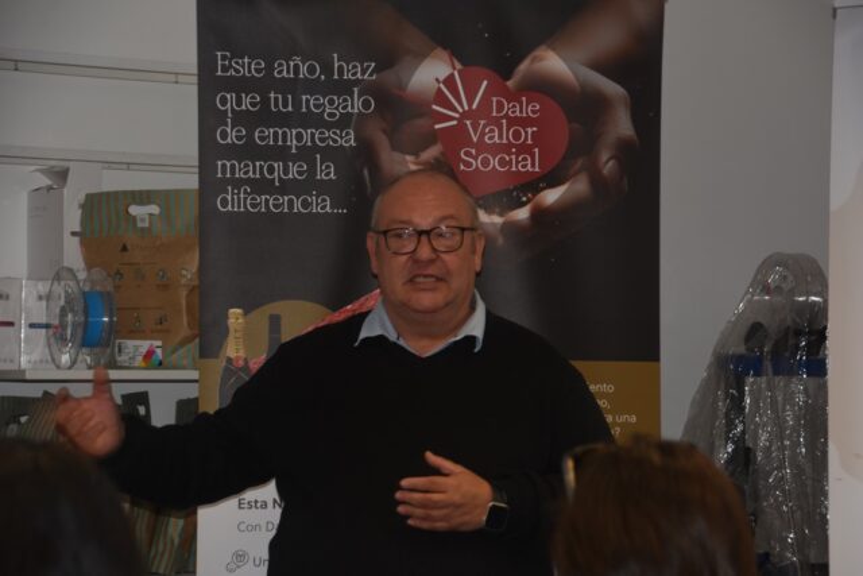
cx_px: 432
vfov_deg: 9.9
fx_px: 3309
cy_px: 288
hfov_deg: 14.9
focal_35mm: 138
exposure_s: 1/30
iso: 200
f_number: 5.6
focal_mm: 92
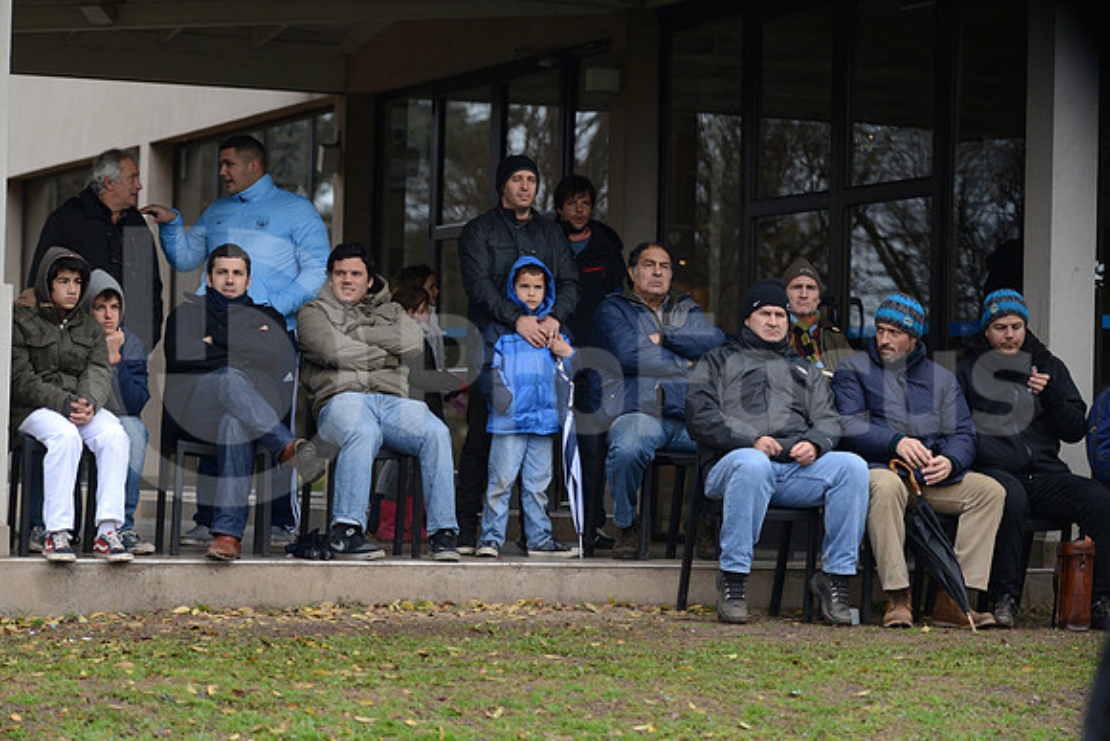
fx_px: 4163
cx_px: 555
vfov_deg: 10.2
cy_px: 370
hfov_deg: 15.2
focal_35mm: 135
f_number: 4
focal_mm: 135
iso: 1250
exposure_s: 1/500
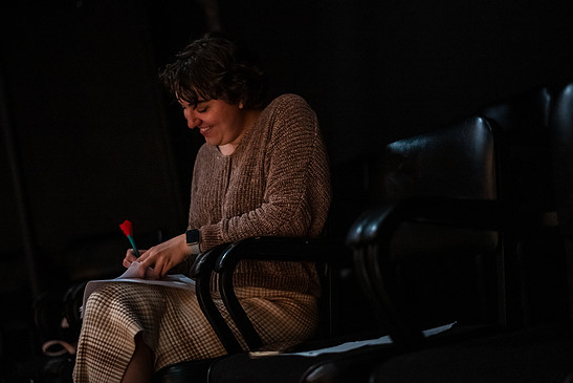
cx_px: 280
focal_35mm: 53
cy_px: 186
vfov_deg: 25.5
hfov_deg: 37.5
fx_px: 844
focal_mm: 50
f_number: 1.8
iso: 12800
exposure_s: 1/100
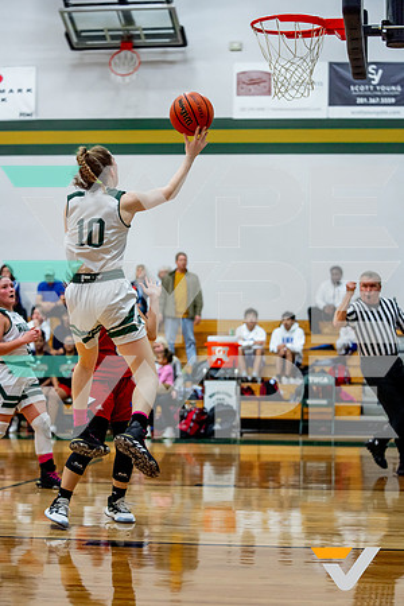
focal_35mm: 82
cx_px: 202
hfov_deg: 16.7
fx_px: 1380
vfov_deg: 24.8
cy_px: 303
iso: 2000
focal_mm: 82
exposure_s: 1/1000
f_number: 2.8
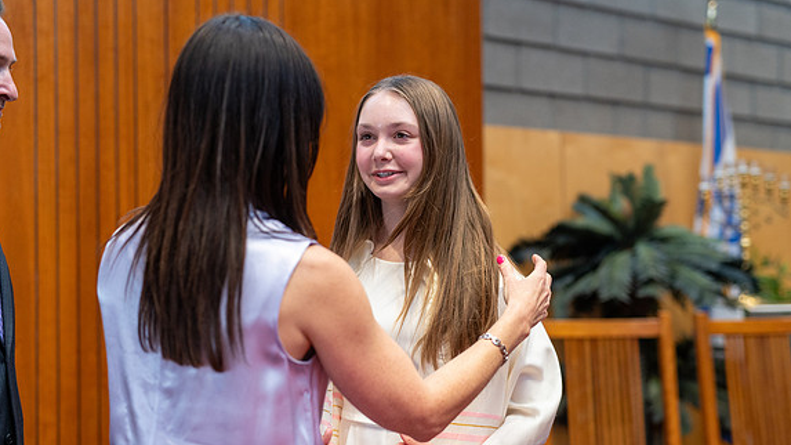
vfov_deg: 22.6
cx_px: 395
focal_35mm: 53
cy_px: 249
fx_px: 1111
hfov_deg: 39.2
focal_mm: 50
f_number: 2.2
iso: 1600
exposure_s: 1/800
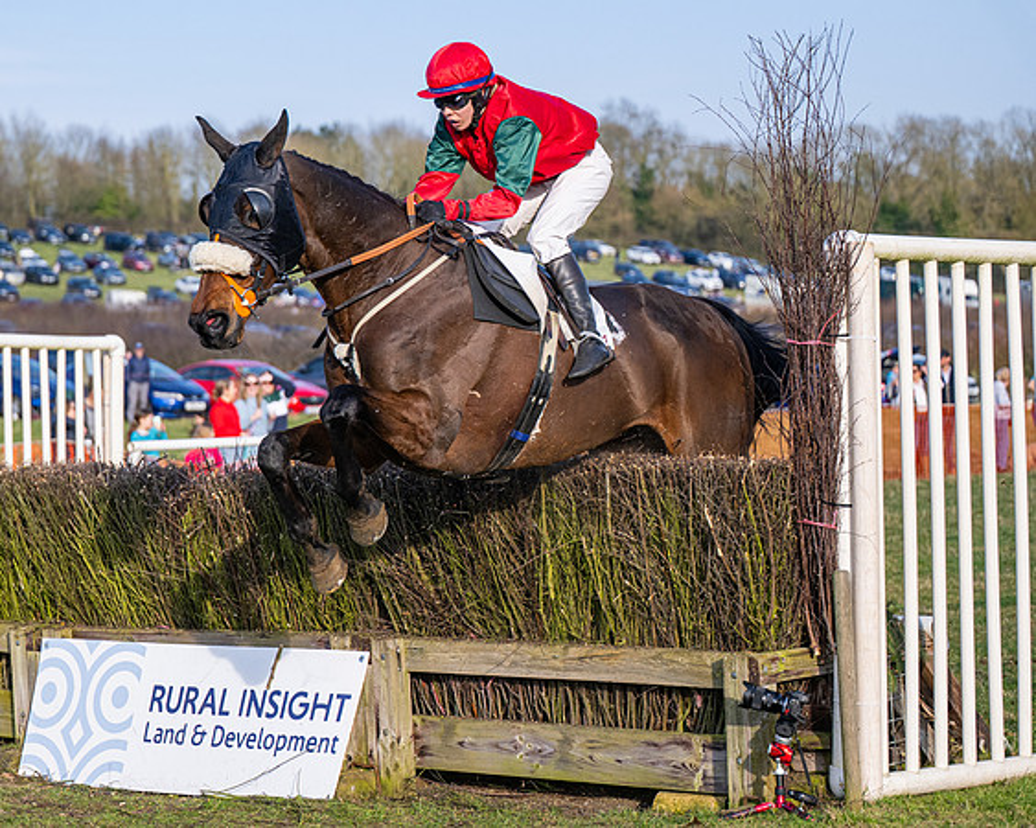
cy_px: 361
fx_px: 2970
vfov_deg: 15.9
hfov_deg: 19.8
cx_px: 418
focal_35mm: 97
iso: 400
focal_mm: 70
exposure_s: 1/5000
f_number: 2.8
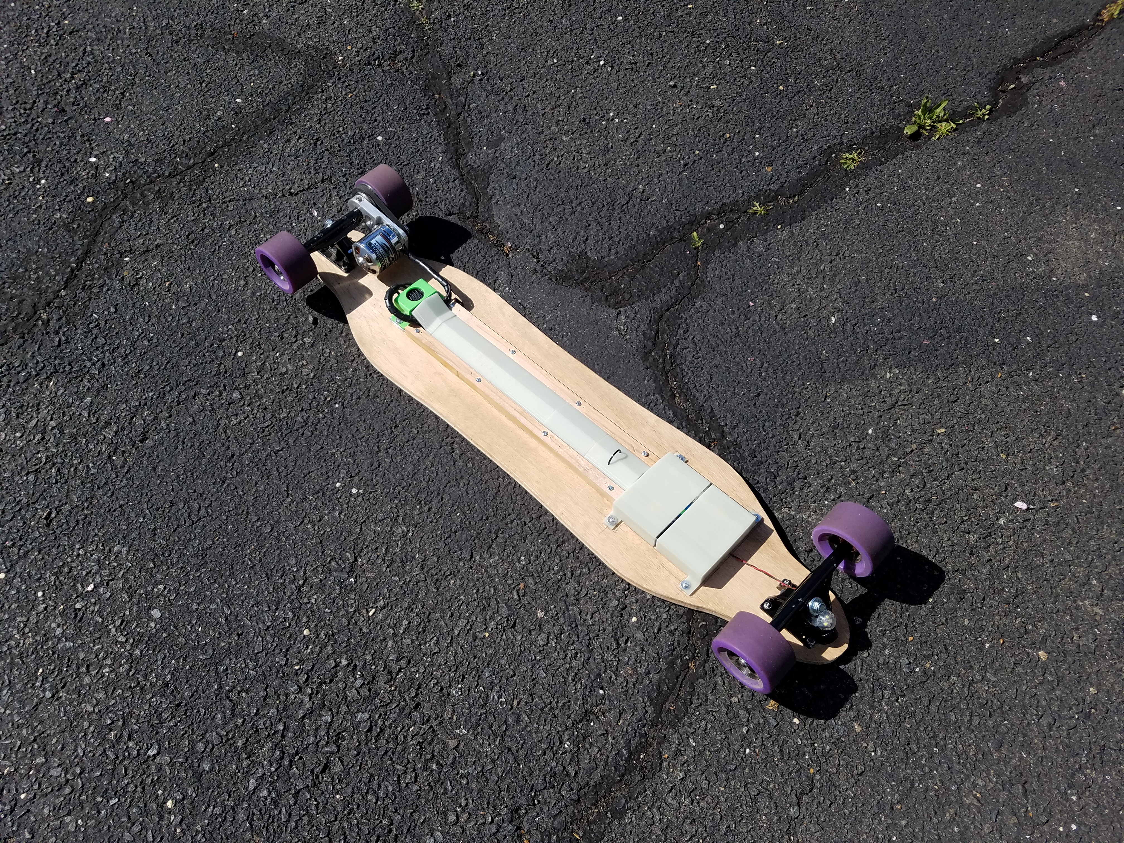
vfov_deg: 51.4
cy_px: 422
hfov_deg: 65.3
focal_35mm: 27
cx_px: 562
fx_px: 877
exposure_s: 1/3328
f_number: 1.7
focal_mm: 4.25
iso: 50
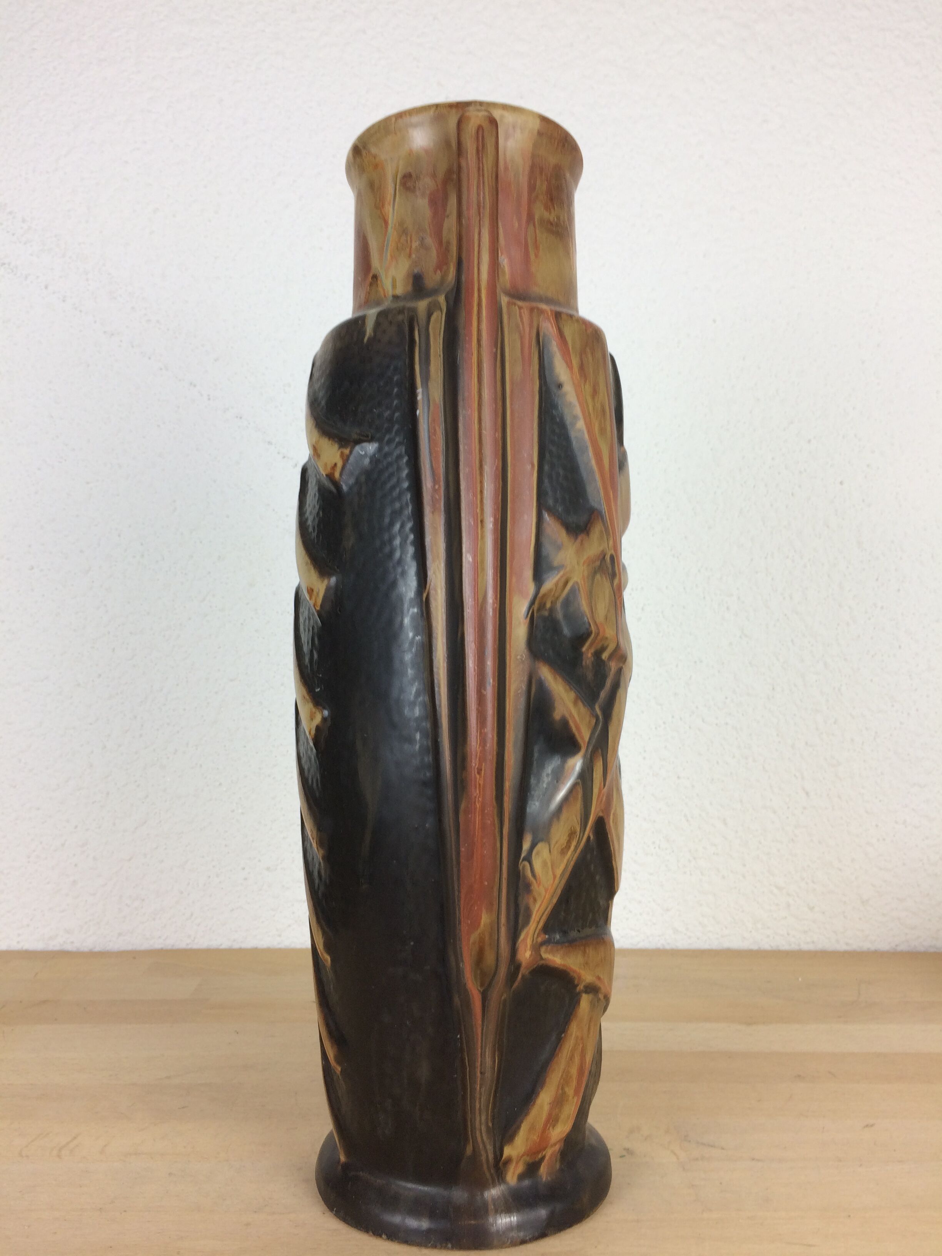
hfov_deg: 48.2
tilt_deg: +1.5
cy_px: 628
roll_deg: +0.9
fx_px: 1052
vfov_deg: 61.7
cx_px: 471
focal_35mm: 29
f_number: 2.2
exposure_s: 1/50
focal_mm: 4.15
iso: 32
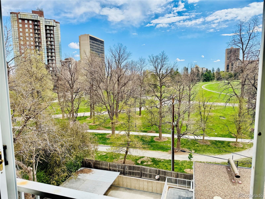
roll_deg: +1.0
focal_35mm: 24
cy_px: 100
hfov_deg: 71.6
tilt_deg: -6.4
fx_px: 184
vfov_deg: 56.8
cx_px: 132
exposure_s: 1/3425
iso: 80
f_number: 1.78
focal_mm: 6.76
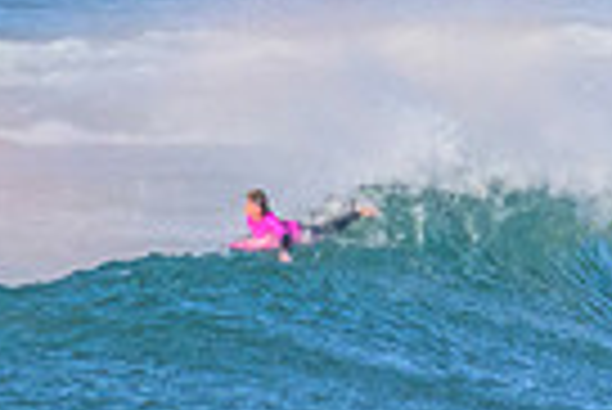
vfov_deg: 0.3
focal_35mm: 4687
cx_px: 637
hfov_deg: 0.4
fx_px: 79763
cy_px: 192
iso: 1100
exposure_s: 1/2000
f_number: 11
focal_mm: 800
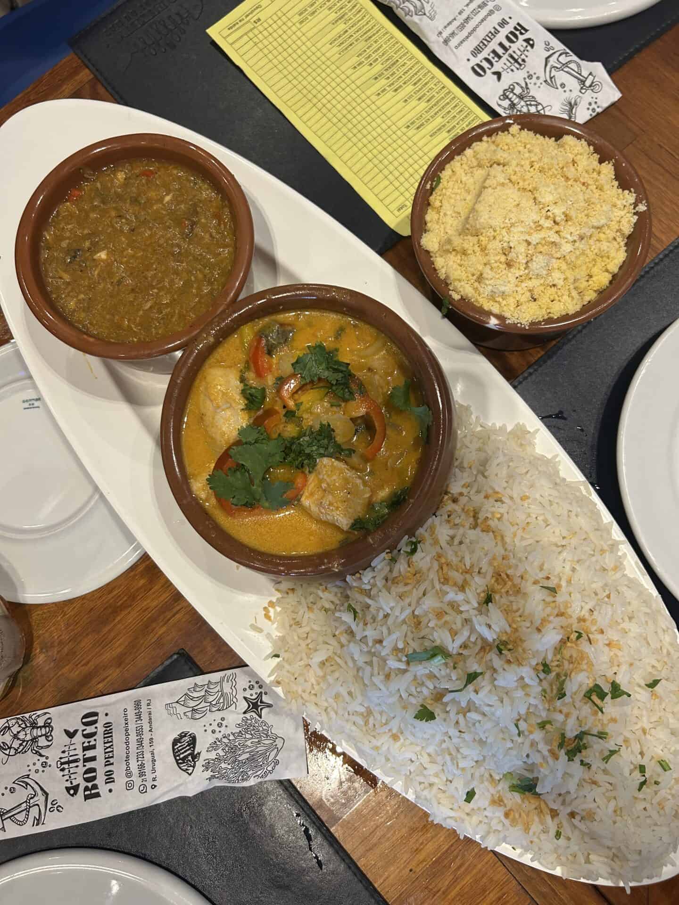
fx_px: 680
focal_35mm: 26
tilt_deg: -78.5
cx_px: 340
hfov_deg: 53.1
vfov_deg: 67.3
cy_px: 452
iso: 125
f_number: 1.5
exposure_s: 1/120
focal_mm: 5.7
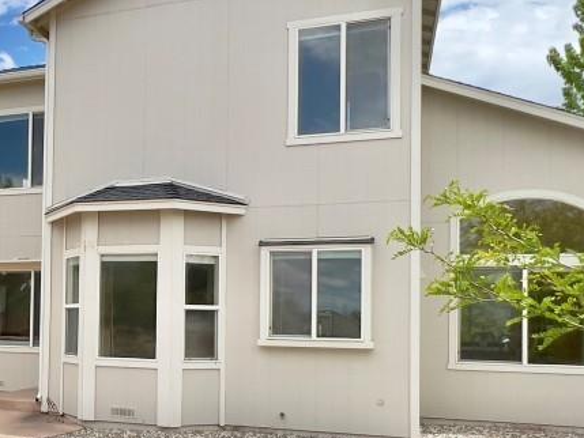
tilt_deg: +0.6
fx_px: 523
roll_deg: -0.8
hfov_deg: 51.8
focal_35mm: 31
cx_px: 64
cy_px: 303
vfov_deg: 44.6
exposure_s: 1/2137
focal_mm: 1.57
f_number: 1.8
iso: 32
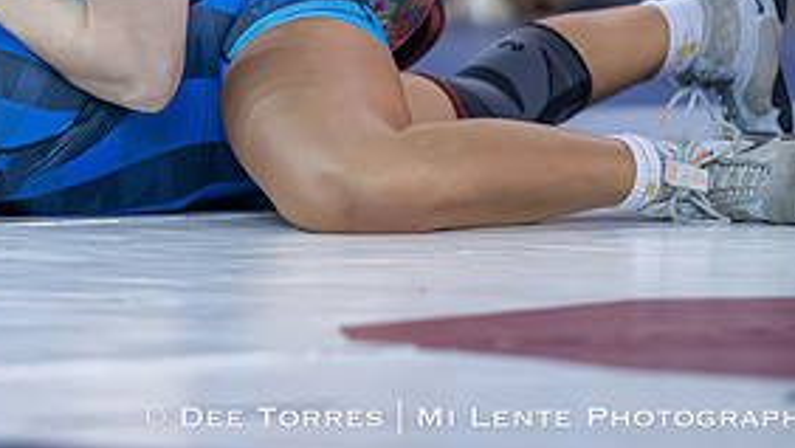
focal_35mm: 560
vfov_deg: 2.2
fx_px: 11812
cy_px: 66
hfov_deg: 3.8
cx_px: -82
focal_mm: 200
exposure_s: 1/800
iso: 2000
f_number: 2.8
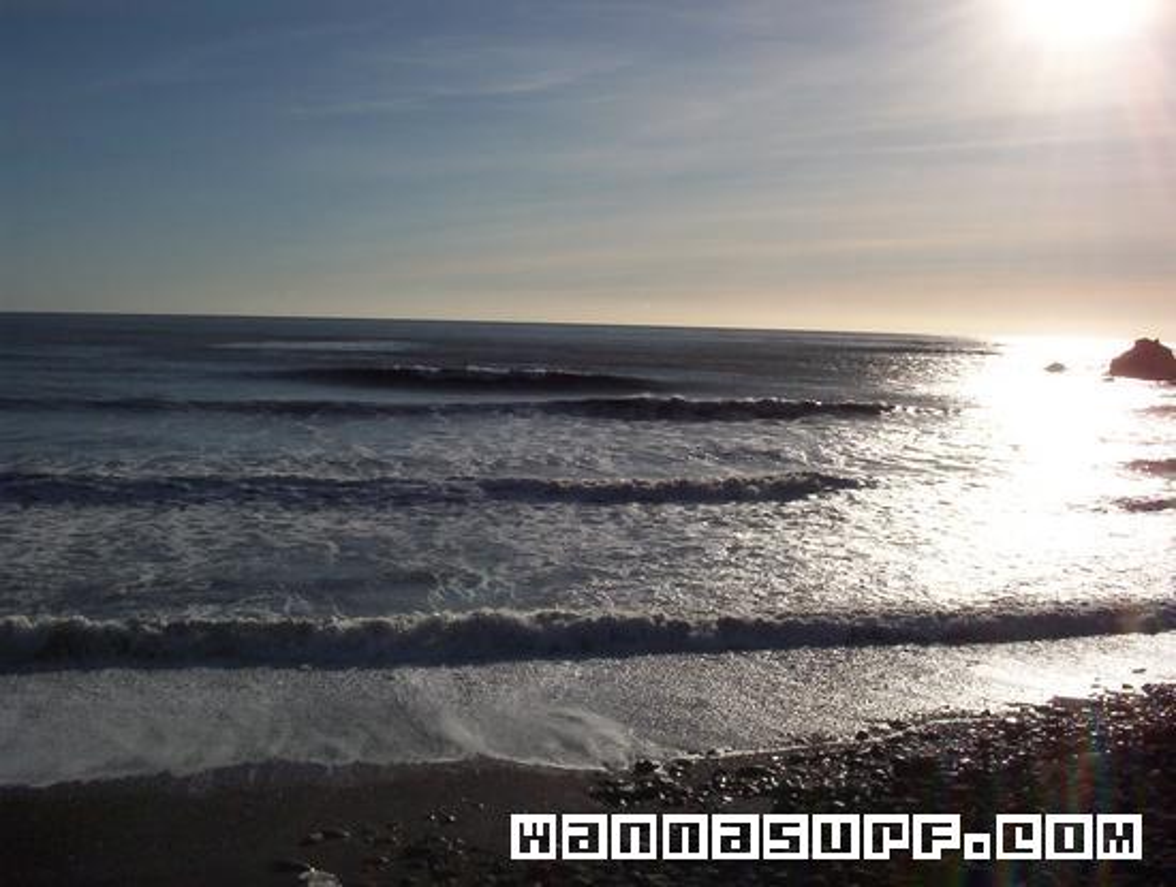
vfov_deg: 37.0
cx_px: 588
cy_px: 444
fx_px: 1328
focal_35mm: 39
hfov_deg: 47.8
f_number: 8
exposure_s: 1/1000
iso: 100
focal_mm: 6
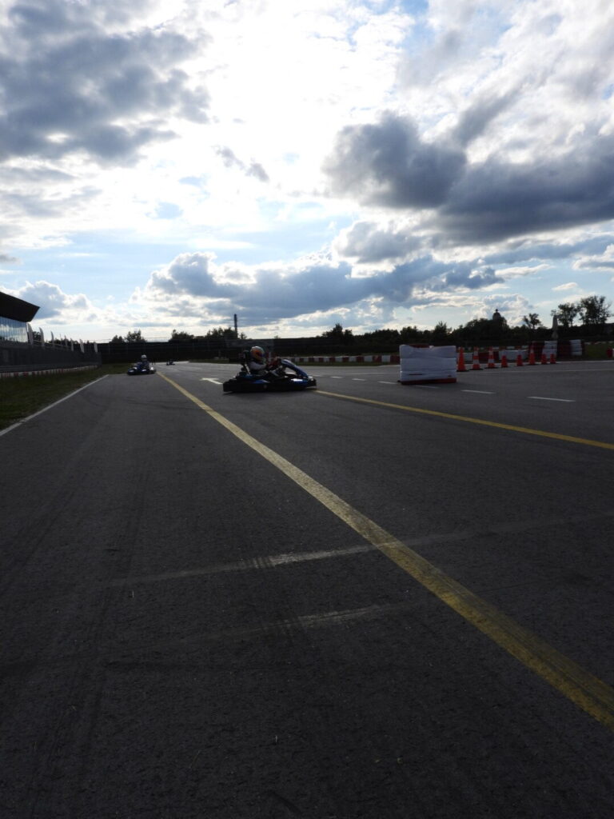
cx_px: 307
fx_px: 615
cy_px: 410
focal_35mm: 26
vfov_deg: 67.3
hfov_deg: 53.1
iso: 110
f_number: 4
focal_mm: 4.7
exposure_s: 1/2000
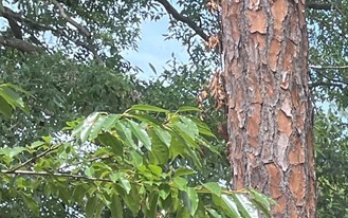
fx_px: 1272
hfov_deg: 13.7
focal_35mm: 134
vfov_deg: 8.4
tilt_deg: -9.2
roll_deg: +1.5
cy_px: 628
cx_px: 646
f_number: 1.6
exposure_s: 1/804
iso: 50
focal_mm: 5.1
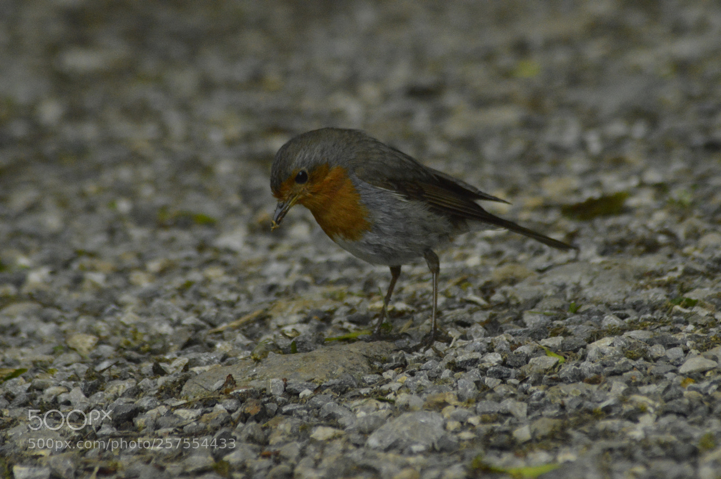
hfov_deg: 4.6
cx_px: 360
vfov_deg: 3.0
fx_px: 9005
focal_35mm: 450
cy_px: 240
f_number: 11
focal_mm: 300
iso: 3200
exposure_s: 1/320
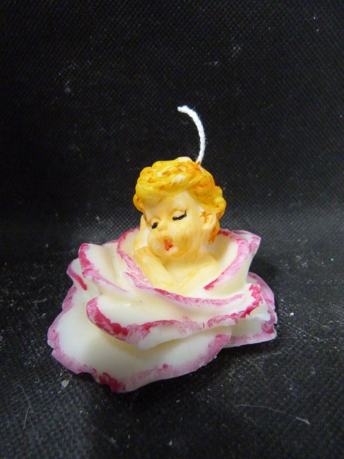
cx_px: 172
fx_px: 331
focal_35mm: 25
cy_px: 230
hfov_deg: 54.9
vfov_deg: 69.4
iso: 800
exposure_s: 1/25
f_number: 2.8
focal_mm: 4.5
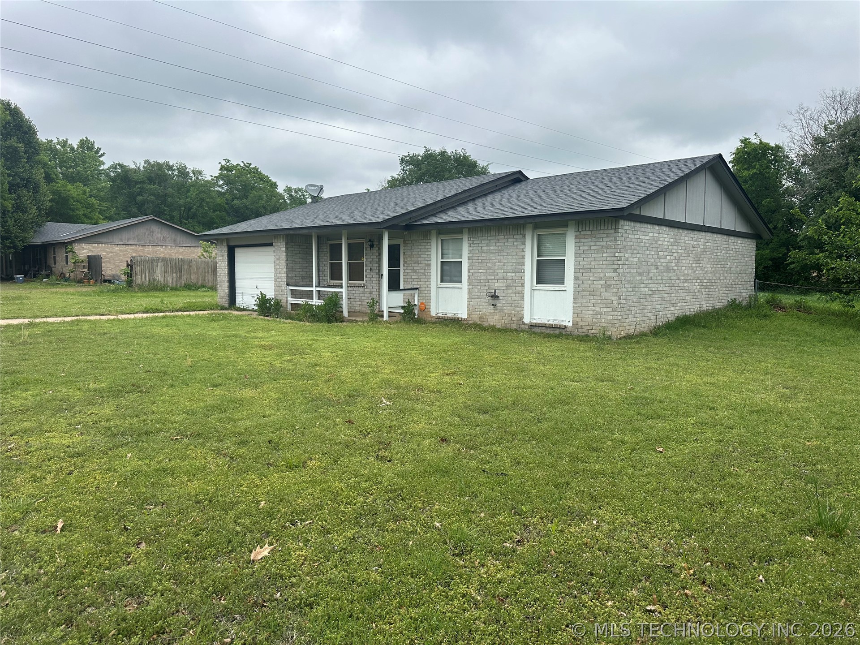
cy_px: 322
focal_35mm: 24
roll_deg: -1.4
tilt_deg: -3.2
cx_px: 430
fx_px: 596
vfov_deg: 56.8
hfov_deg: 71.6
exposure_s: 1/2809
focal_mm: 6.86
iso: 80
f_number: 1.78
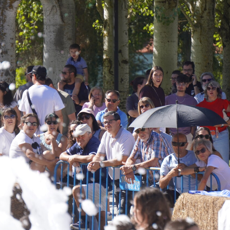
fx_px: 3029
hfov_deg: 4.3
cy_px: 115
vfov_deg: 4.3
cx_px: 140
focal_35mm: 403
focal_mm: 210
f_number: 6.3
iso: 200
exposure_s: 1/400
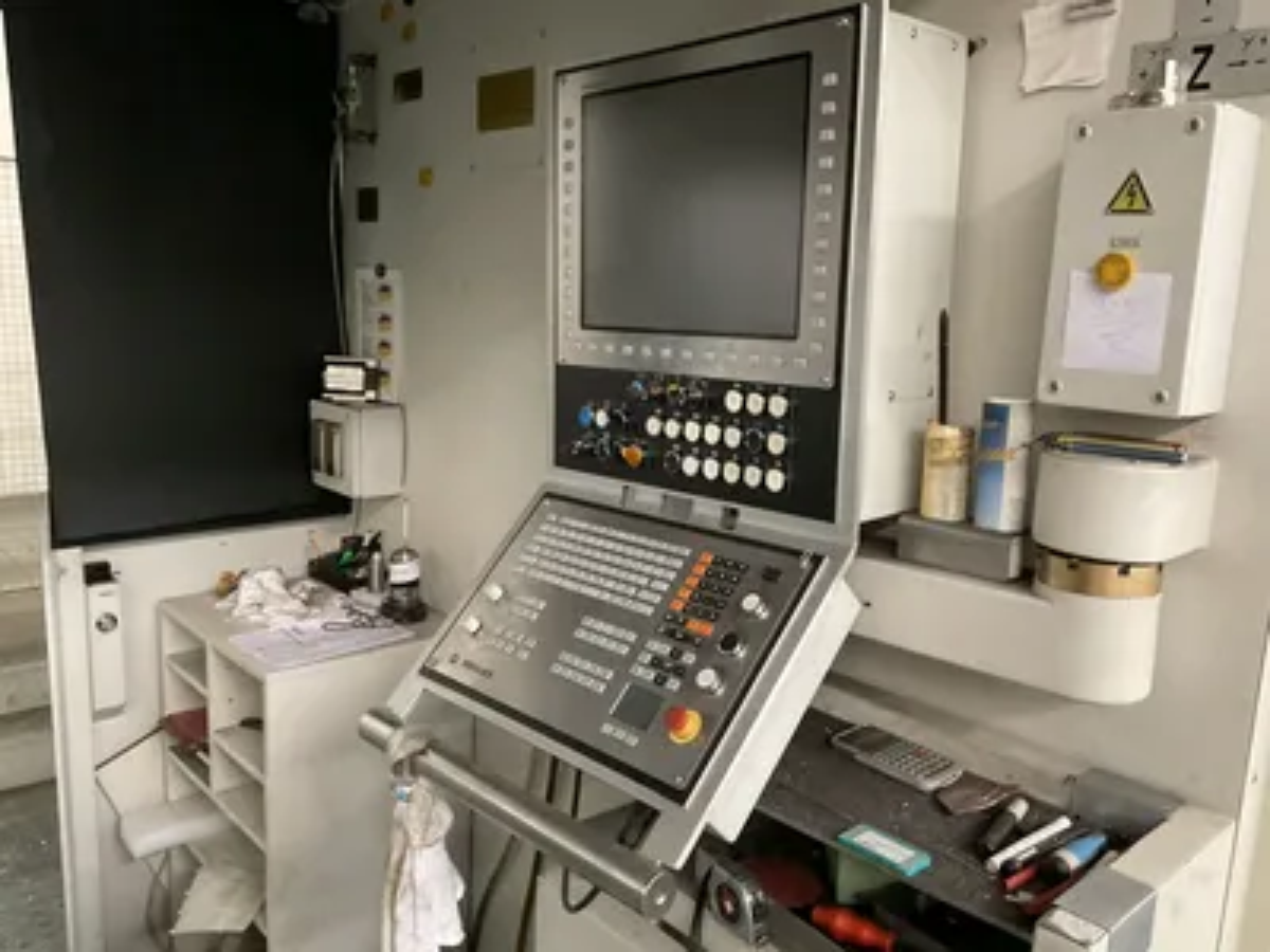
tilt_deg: -10.4
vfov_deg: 48.2
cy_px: 476
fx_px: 1064
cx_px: 635
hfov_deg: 61.7
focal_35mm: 29
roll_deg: -3.0
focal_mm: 3
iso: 320
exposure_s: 1/30
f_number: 1.8
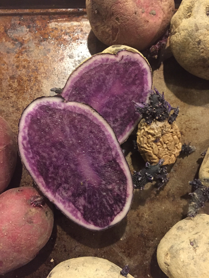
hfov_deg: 48.2
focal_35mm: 29
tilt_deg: -78.2
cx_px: 104
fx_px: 233
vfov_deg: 61.7
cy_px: 139
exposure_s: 1/15
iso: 320
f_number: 2.2
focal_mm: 4.15
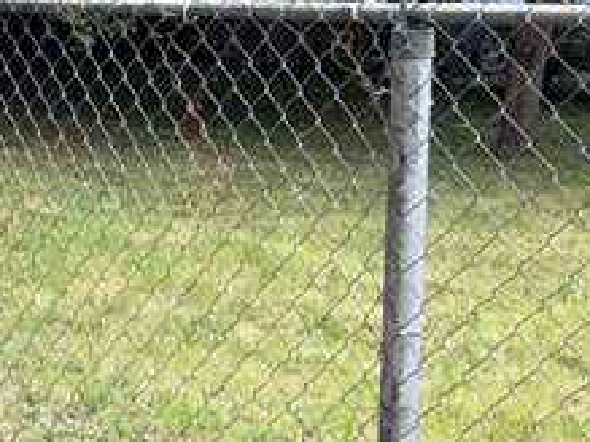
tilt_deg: -6.4
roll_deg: +1.9
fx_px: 1567
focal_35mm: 92
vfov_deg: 16.0
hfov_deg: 18.4
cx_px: -345
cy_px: 135
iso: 16
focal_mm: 2.22
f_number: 2.2
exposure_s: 1/139
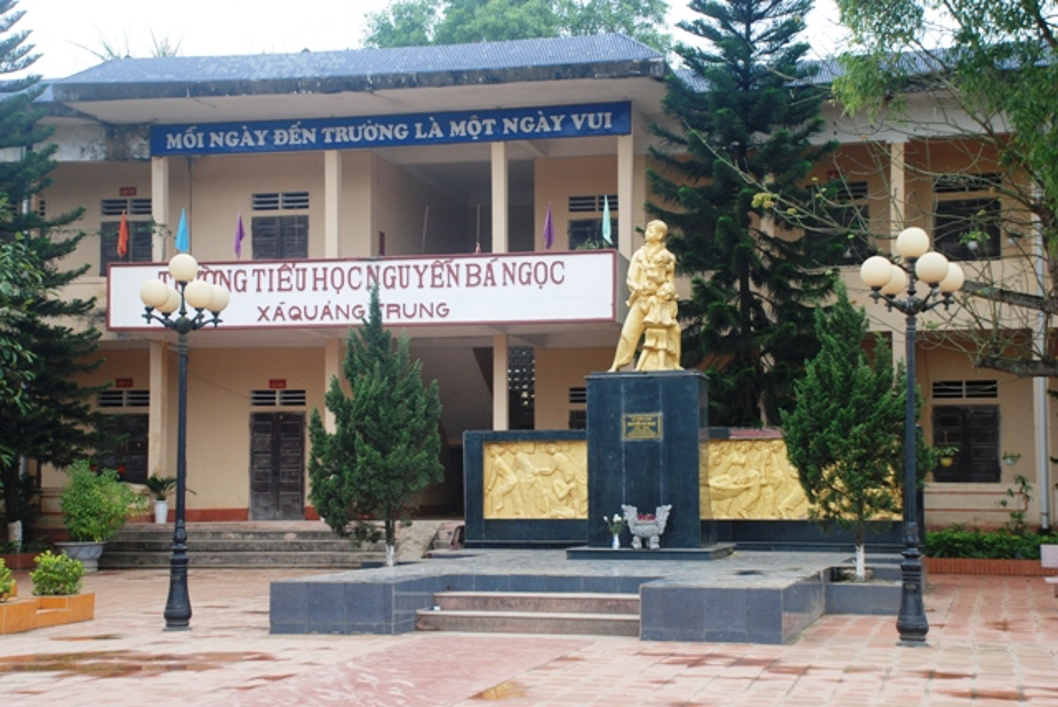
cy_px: 354
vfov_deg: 22.7
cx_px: 529
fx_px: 1765
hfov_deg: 33.4
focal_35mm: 60
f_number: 6.3
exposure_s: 1/160
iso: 200
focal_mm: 40
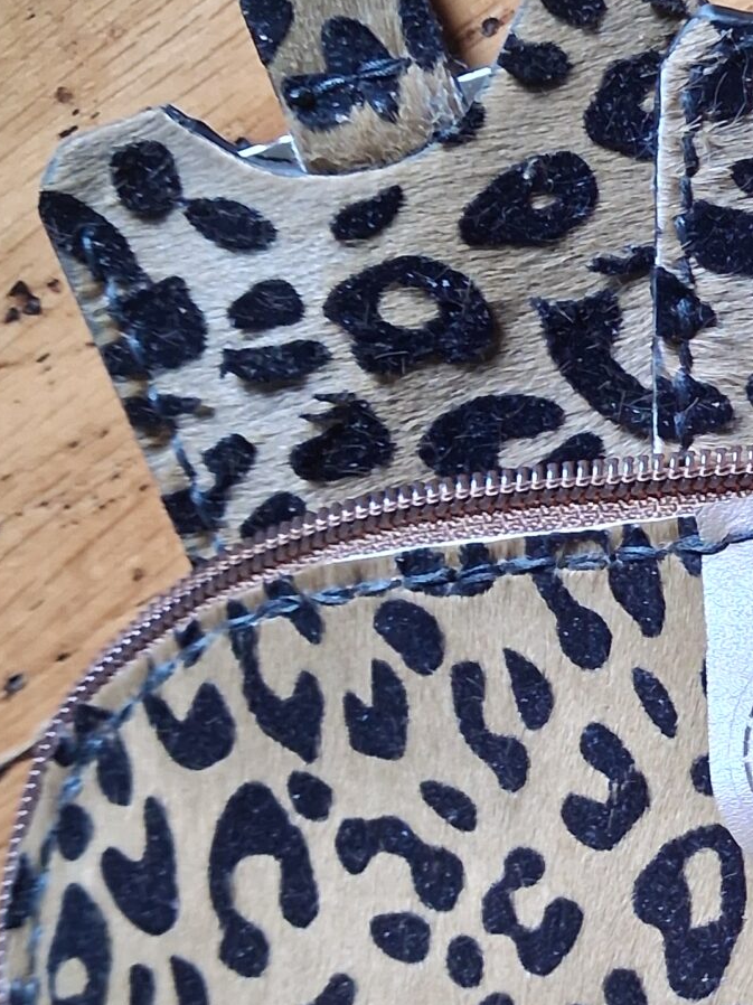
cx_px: 971
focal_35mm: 77
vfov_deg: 25.0
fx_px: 2234
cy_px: 793
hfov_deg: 17.9
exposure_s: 1/33
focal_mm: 4
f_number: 1.8
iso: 500
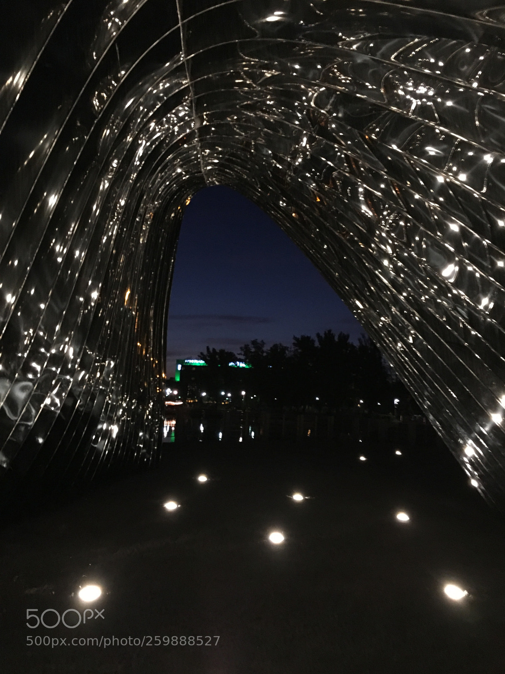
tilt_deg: +8.7
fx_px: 564
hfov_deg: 48.2
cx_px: 252
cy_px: 337
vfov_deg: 61.7
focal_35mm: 29
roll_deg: -2.9
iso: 400
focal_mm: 4.15
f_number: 2.2
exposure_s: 1/17
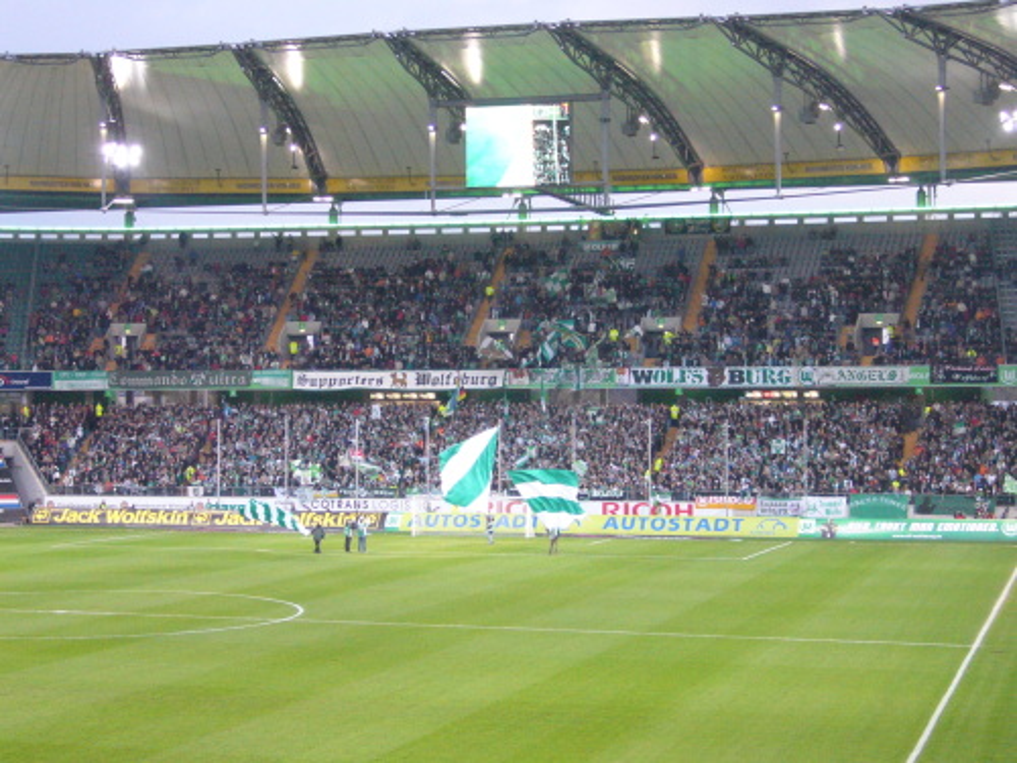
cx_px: 508
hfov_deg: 27.8
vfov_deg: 21.0
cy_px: 382
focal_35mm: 70
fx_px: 2057
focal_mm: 11.5
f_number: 4
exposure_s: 1/60
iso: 320
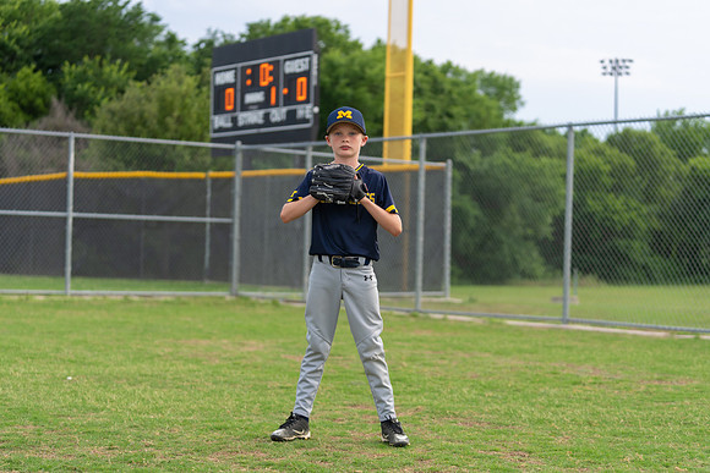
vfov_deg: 19.5
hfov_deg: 28.8
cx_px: 355
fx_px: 1381
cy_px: 236
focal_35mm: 70
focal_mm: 70
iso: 200
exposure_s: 1/320
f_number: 2.8
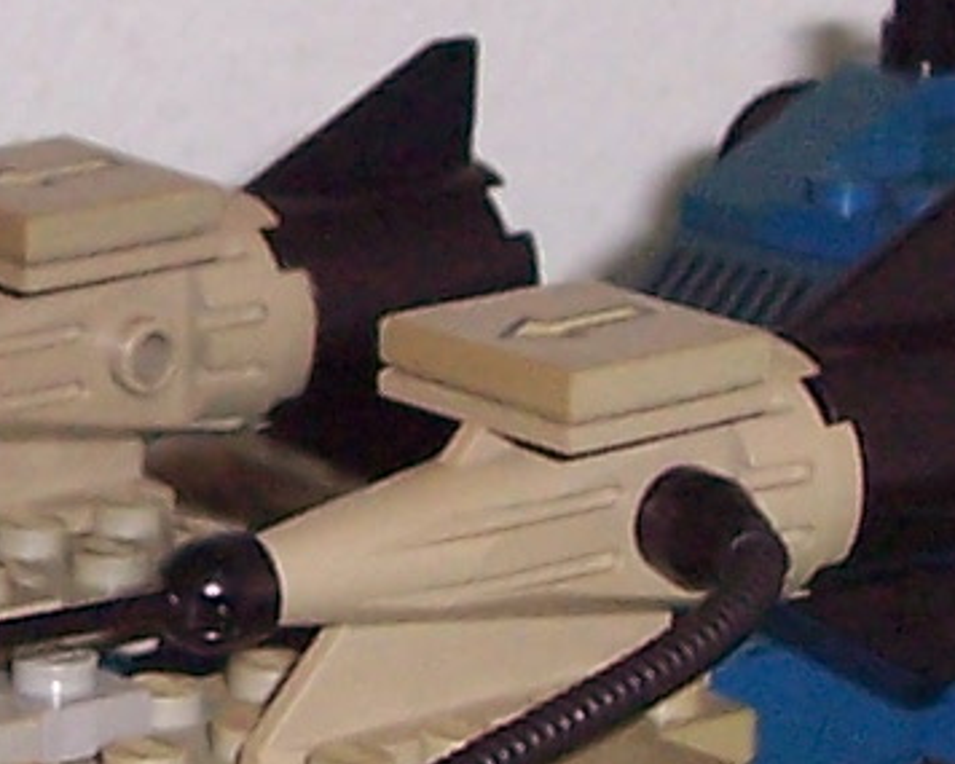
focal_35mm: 215
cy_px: 338
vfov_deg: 7.2
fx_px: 6078
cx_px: -75
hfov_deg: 8.9
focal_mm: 5.6
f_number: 2.7
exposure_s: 1/60
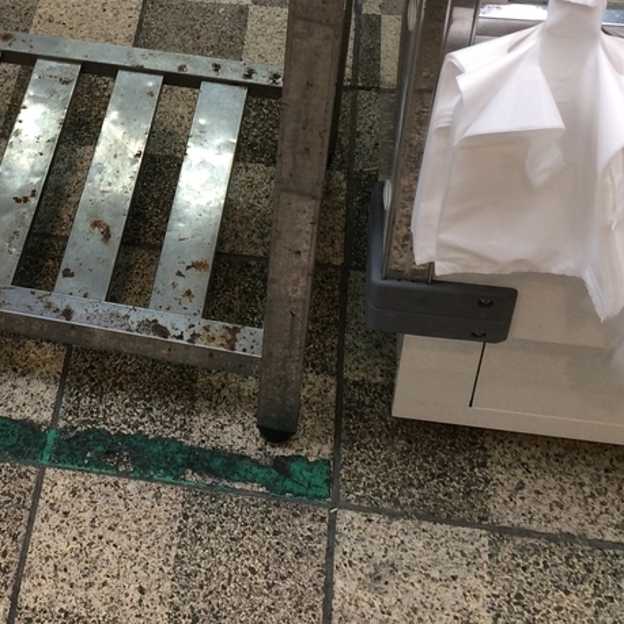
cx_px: 45
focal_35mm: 67
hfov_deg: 24.8
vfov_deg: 24.9
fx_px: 1366
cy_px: 57
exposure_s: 1/120
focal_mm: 4.15
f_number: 2.2
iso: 64
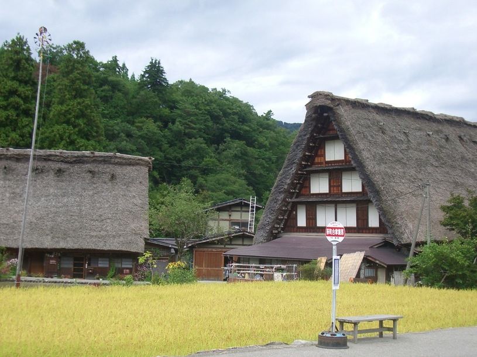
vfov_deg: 23.6
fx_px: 854
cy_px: 178
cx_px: 238
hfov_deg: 31.2
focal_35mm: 62
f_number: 3.5
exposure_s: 1/160
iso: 80
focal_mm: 10.2
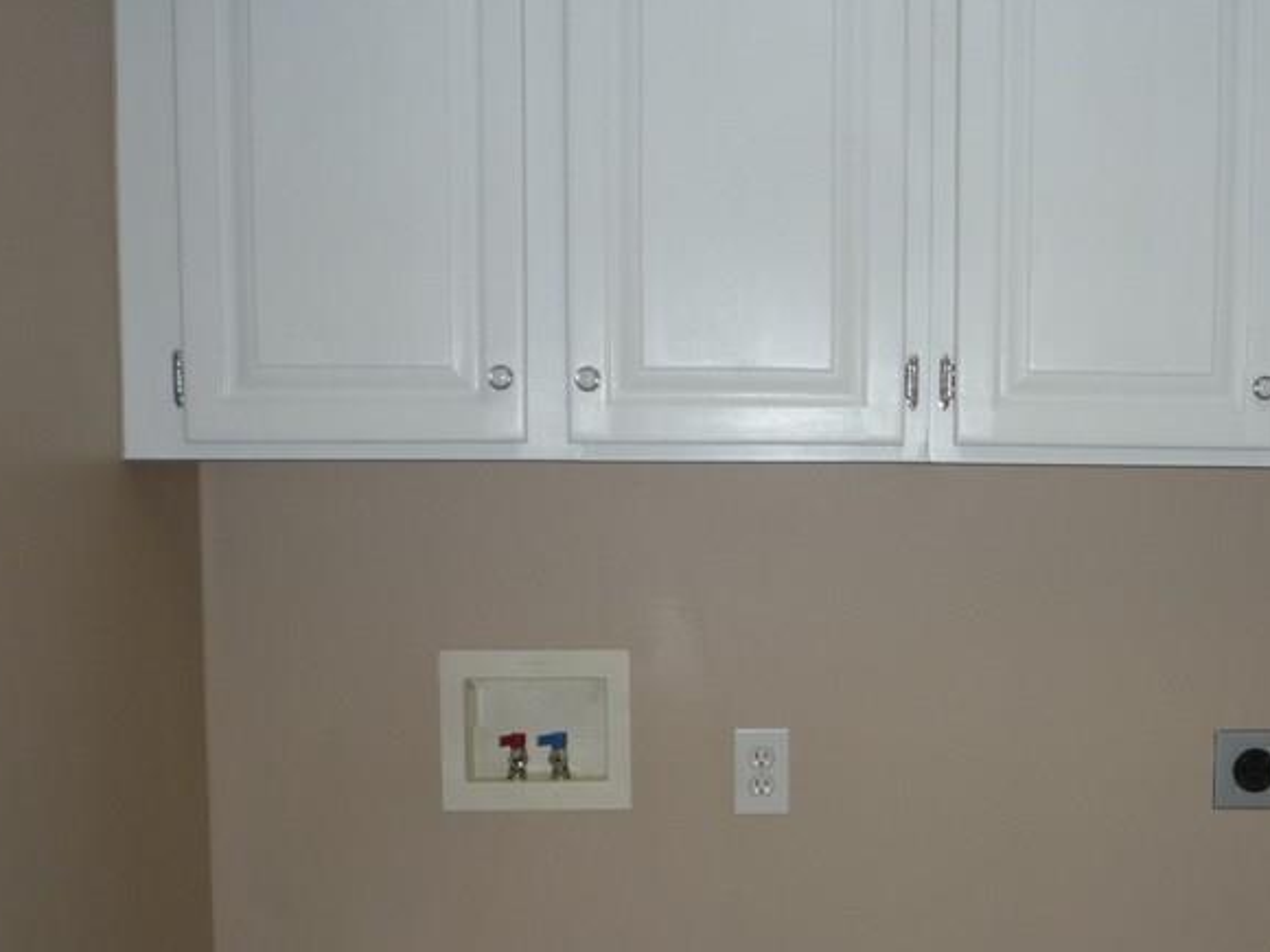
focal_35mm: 53
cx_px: 948
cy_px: 622
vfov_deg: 27.4
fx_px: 1944
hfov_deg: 35.4
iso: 100
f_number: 3.3
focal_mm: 5.2
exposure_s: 1/30
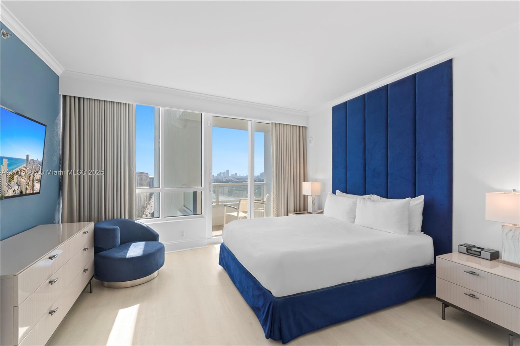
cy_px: 173
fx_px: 231
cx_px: 260
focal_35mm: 16
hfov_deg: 96.7
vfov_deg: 73.7
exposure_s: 1/20
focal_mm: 16
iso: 160
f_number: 4.5
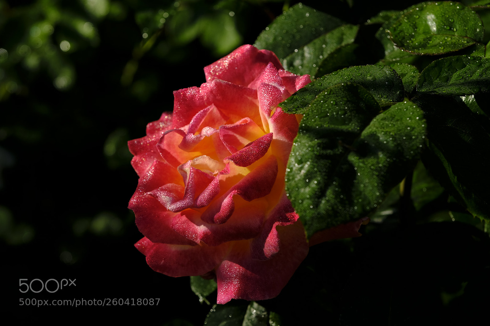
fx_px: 1633
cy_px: 163
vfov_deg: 11.4
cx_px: 245
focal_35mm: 120
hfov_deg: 17.1
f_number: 5.6
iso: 200
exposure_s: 1/800
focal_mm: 80
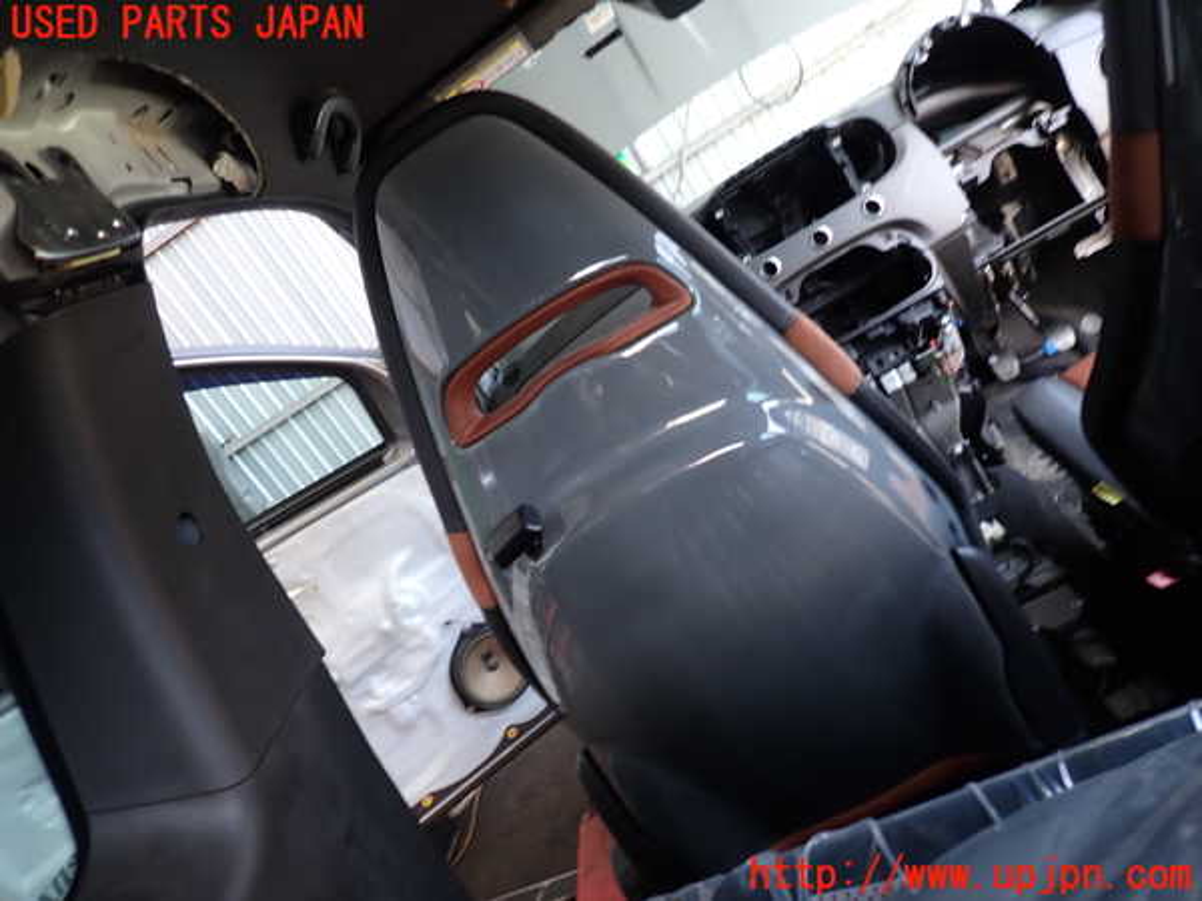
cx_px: 601
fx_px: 868
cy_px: 450
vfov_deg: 54.9
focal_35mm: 25
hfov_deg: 69.4
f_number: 2
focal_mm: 4.5
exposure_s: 1/60
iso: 125
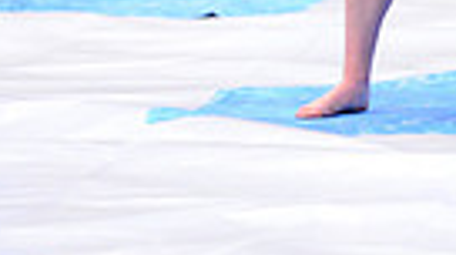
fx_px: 4612
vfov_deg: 3.1
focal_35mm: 382
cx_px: 367
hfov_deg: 5.7
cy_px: -426
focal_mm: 110
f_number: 2.8
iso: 6400
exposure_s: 1/320
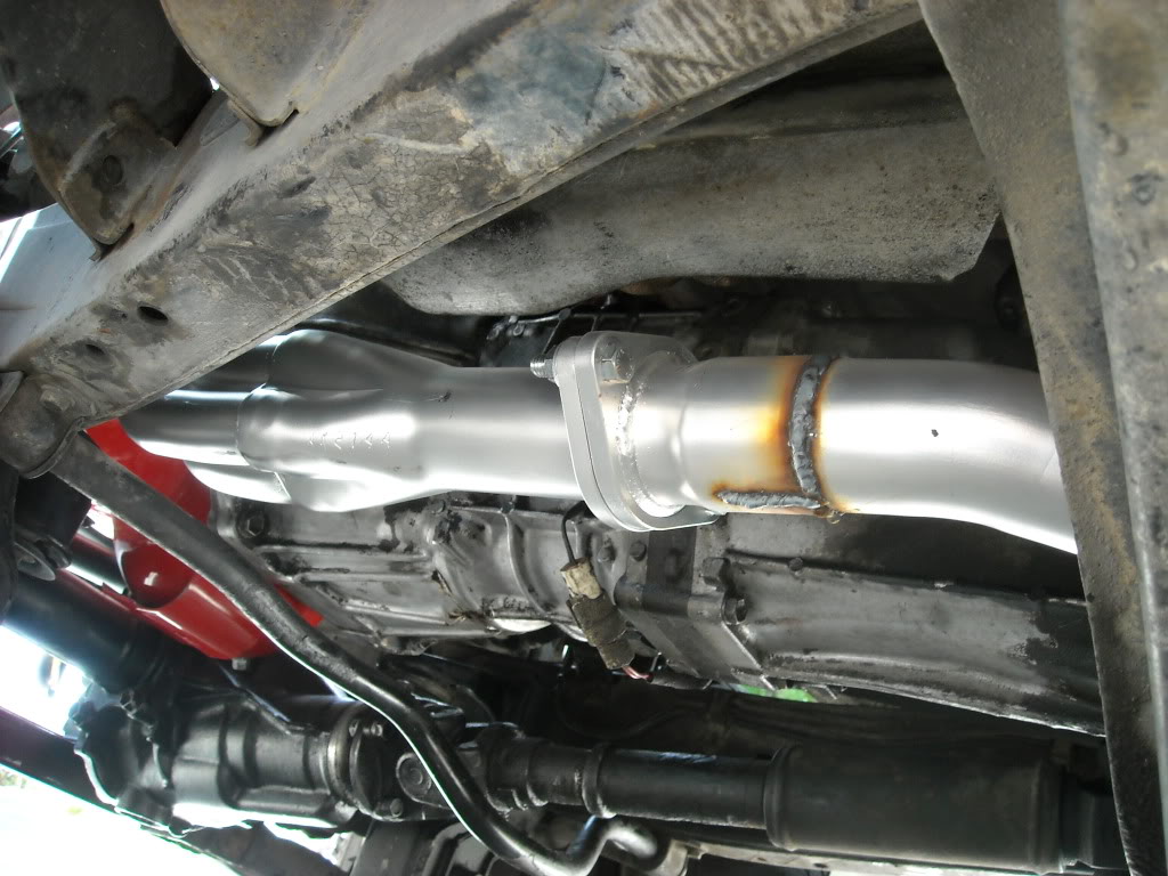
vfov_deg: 40.7
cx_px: 584
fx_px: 1181
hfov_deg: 52.6
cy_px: 438
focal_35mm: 35
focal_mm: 5.7
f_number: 2.8
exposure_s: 1/60
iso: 208
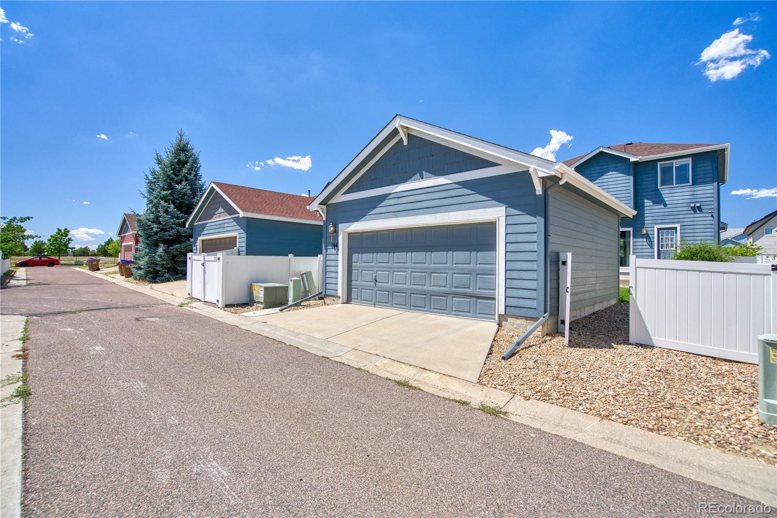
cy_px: 259
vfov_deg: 73.7
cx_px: 388
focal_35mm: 16
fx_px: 345
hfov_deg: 96.7
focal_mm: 16
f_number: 5.6
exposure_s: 1/2000
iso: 500
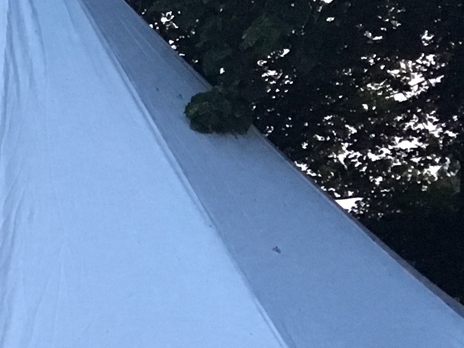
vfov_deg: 12.3
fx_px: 1582
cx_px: -277
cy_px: 387
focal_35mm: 118
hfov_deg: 15.2
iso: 320
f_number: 2.2
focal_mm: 4.15
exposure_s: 1/17
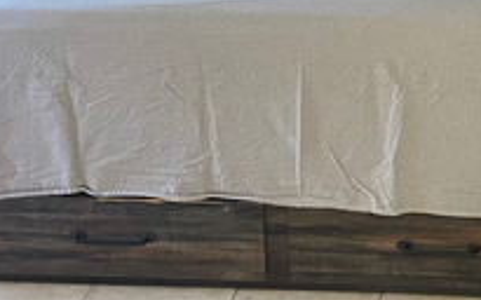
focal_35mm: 86
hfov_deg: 23.2
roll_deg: -1.2
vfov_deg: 14.7
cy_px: -66
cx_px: 465
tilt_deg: -17.3
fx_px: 1127
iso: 500
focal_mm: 4.2
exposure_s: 1/30
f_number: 1.6
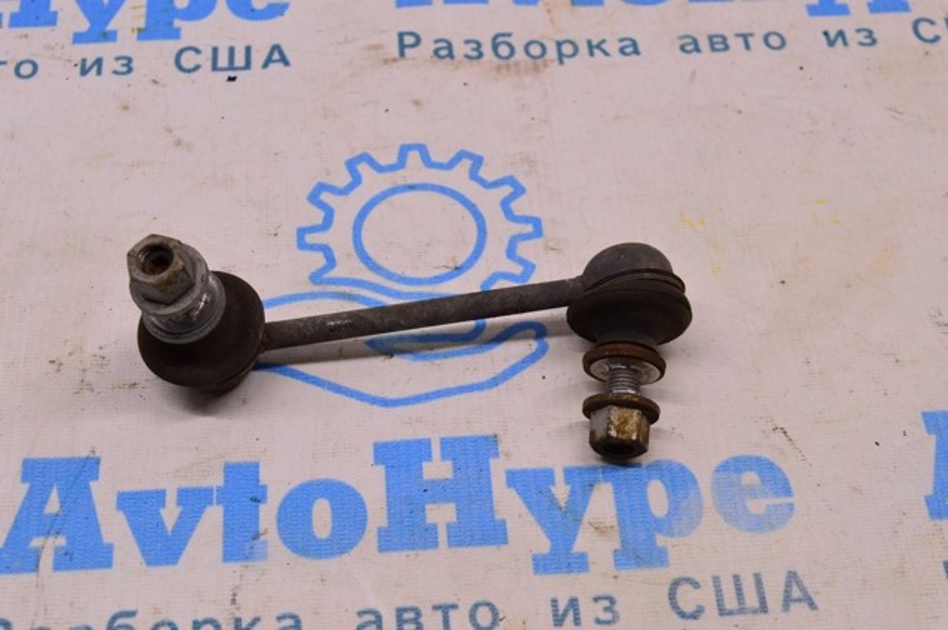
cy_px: 315
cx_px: 474
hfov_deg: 33.4
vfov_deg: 22.6
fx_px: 1578
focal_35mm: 60
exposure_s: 1/125
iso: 1600
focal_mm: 40
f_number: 8
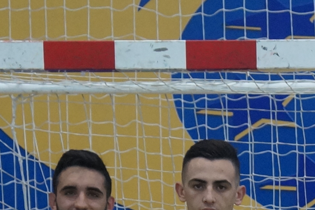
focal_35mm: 246
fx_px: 2150
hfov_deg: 8.2
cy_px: 546
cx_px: 494
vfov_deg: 5.4
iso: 1000
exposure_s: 1/160
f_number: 4
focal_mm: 29
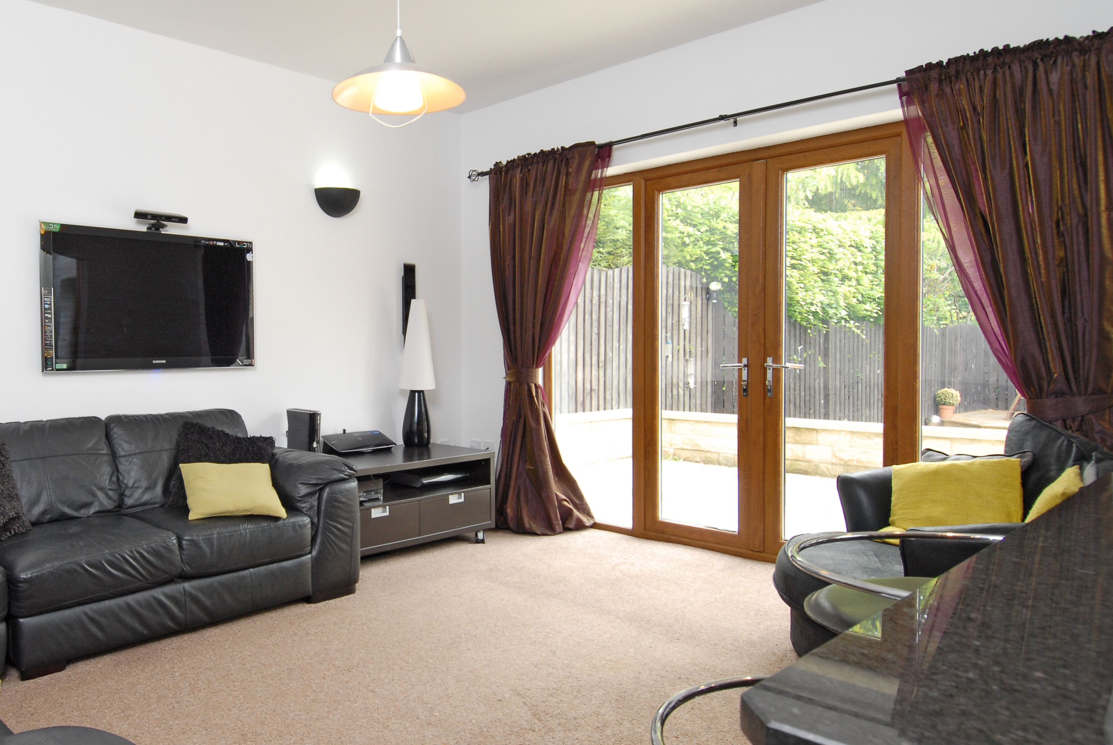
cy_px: 368
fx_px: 774
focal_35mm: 25
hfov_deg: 69.1
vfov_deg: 51.4
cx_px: 355
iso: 320
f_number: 8
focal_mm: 12
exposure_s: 1/15
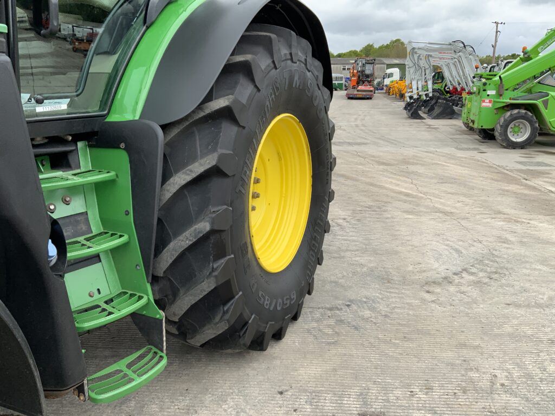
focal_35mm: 29
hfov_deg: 61.7
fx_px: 465
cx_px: 278
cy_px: 208
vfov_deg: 48.2
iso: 16
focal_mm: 3
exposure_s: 1/551
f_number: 1.8
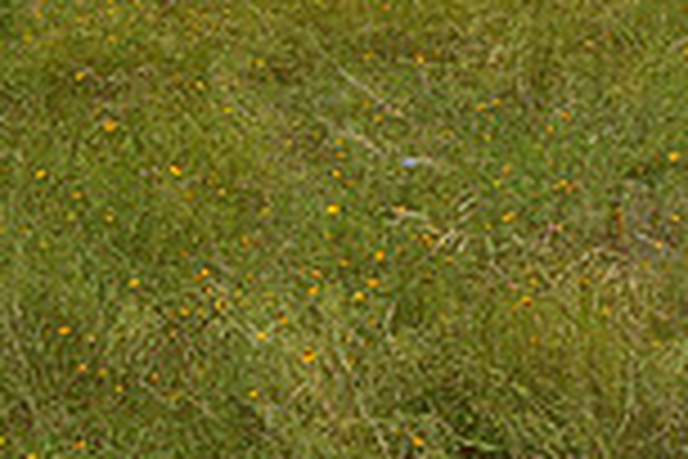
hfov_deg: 16.2
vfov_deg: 11.0
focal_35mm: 125
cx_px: 621
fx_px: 2389
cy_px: 315
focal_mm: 22
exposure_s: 1/200
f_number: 20
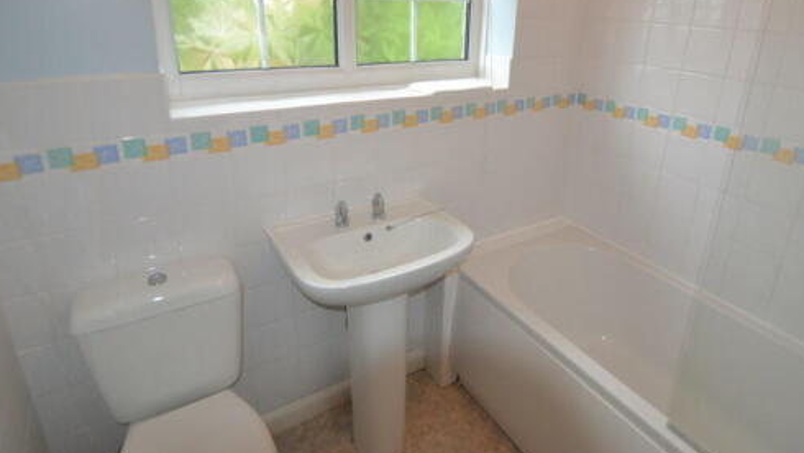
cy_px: 152
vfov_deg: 52.6
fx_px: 448
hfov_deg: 83.5
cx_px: 444
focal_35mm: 21
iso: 500
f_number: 3.5
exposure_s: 1/60
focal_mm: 10
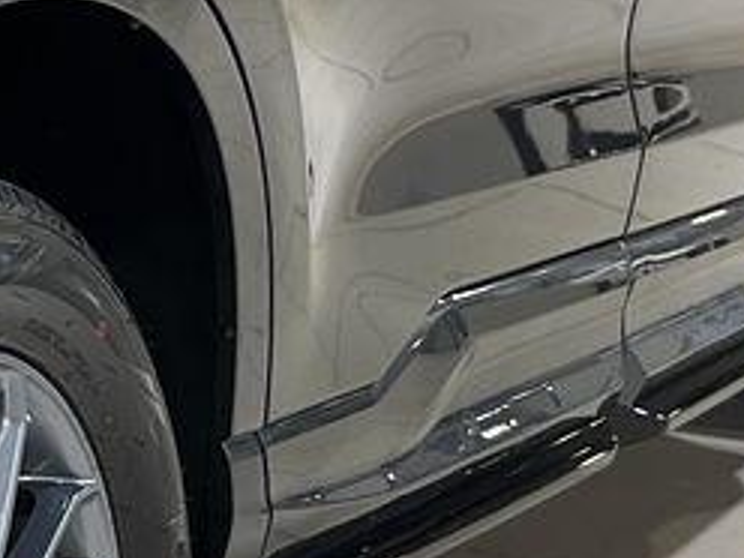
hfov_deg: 12.3
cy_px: -87
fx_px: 3116
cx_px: -654
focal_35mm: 145
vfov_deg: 10.1
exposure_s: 1/100
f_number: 1.6
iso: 100
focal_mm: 5.1
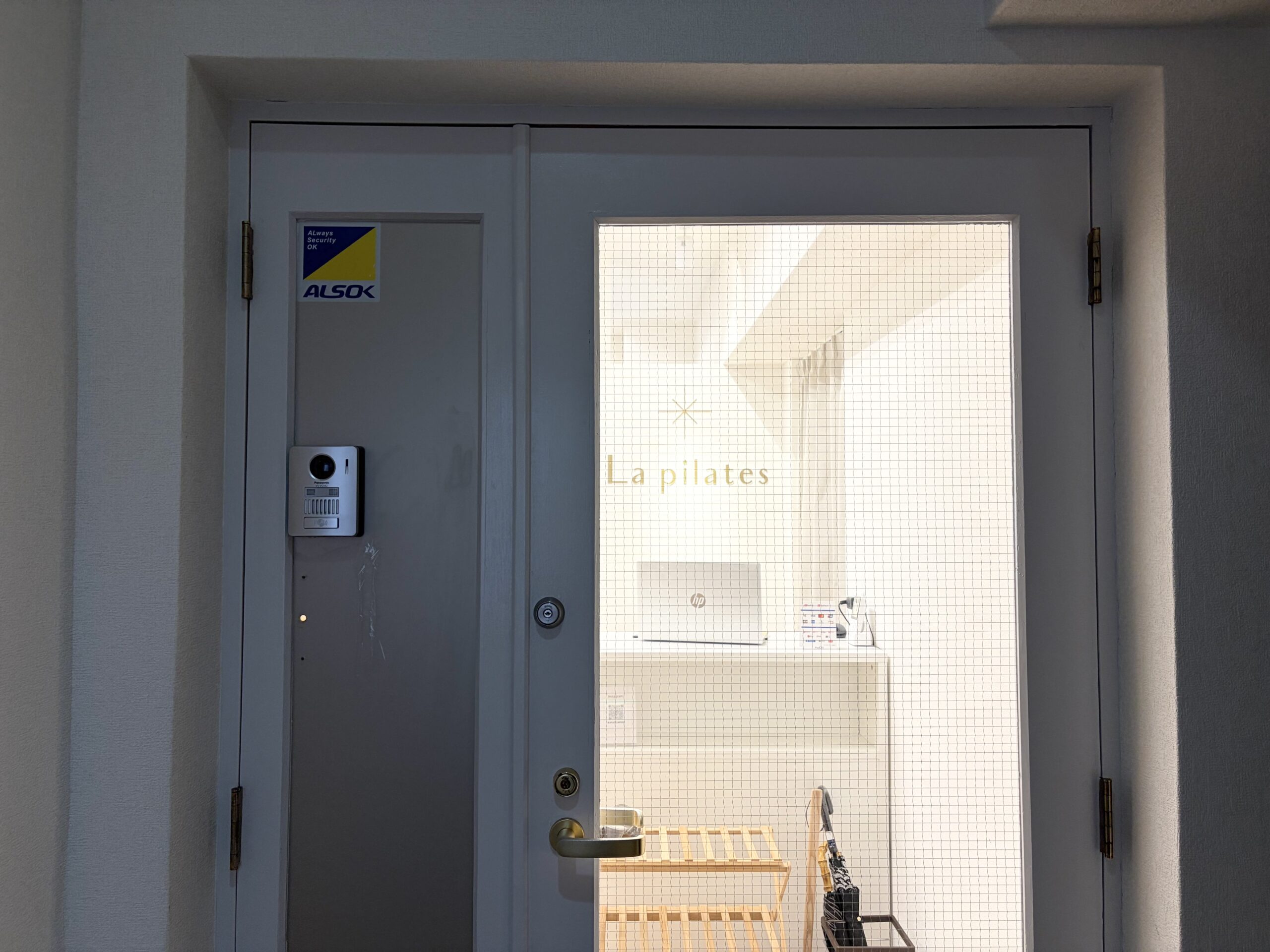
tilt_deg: +2.8
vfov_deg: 53.1
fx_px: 954
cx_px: 635
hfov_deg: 67.3
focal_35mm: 26
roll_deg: +0.3
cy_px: 476
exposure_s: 1/100
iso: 64
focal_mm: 5.96
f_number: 1.6
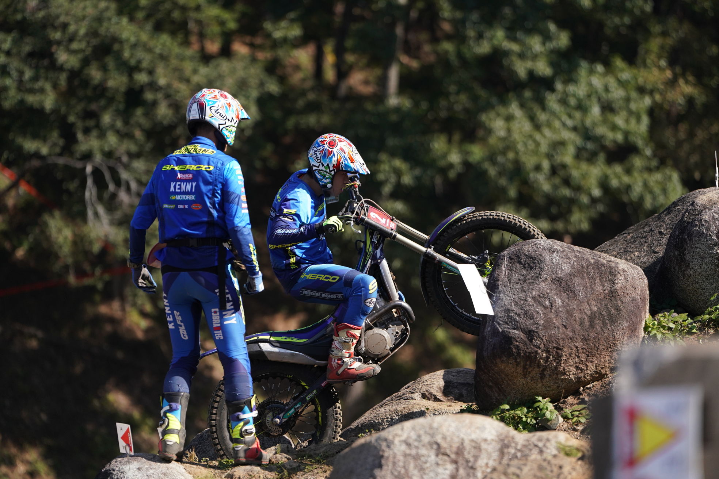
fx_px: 3455
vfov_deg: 7.9
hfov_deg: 11.9
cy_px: 240
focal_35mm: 173
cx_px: 360
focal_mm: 173
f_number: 3.2
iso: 1000
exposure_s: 1/10000
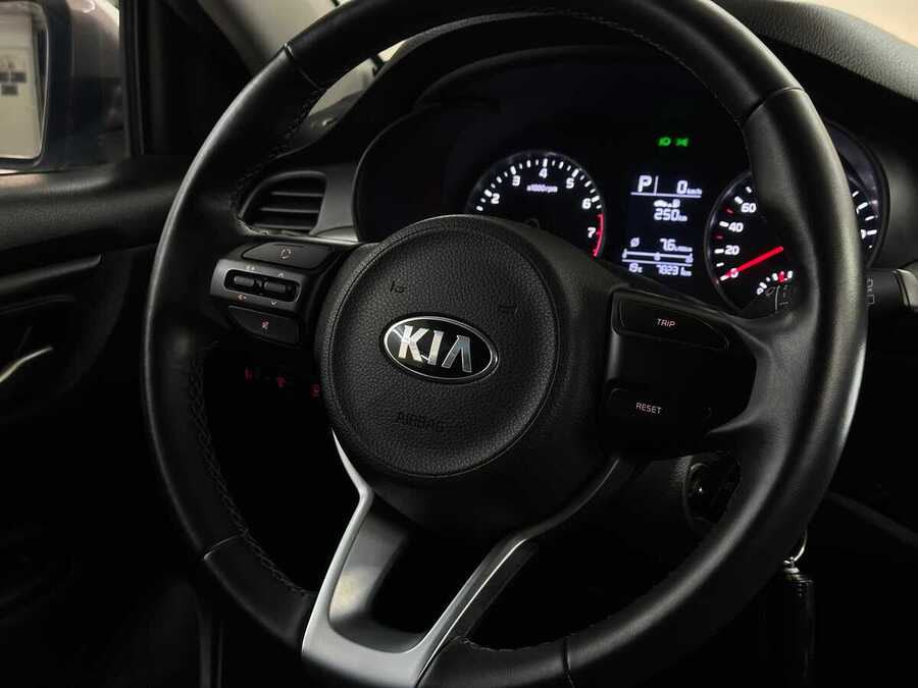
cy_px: 344
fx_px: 1273
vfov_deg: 30.3
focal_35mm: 48
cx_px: 459
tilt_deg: -16.0
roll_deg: +0.3
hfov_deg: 39.7
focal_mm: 6.86
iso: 250
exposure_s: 1/50
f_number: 1.78
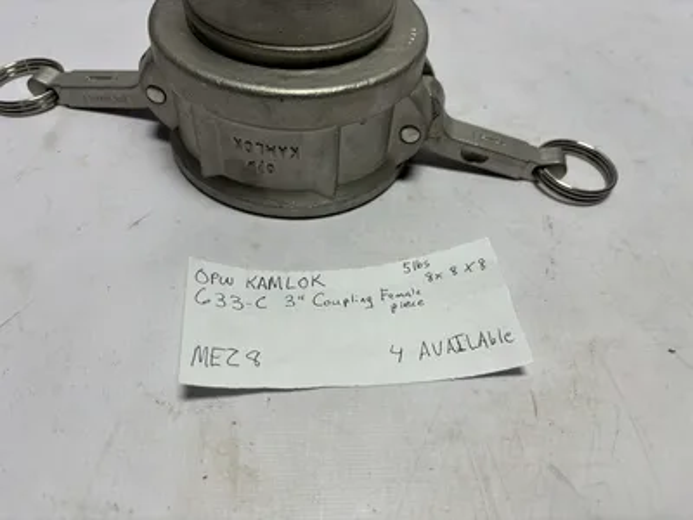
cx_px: 346
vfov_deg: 53.1
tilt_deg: -50.5
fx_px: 521
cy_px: 260
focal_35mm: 26
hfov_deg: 67.3
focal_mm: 5.96
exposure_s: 1/615
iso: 50
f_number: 1.6
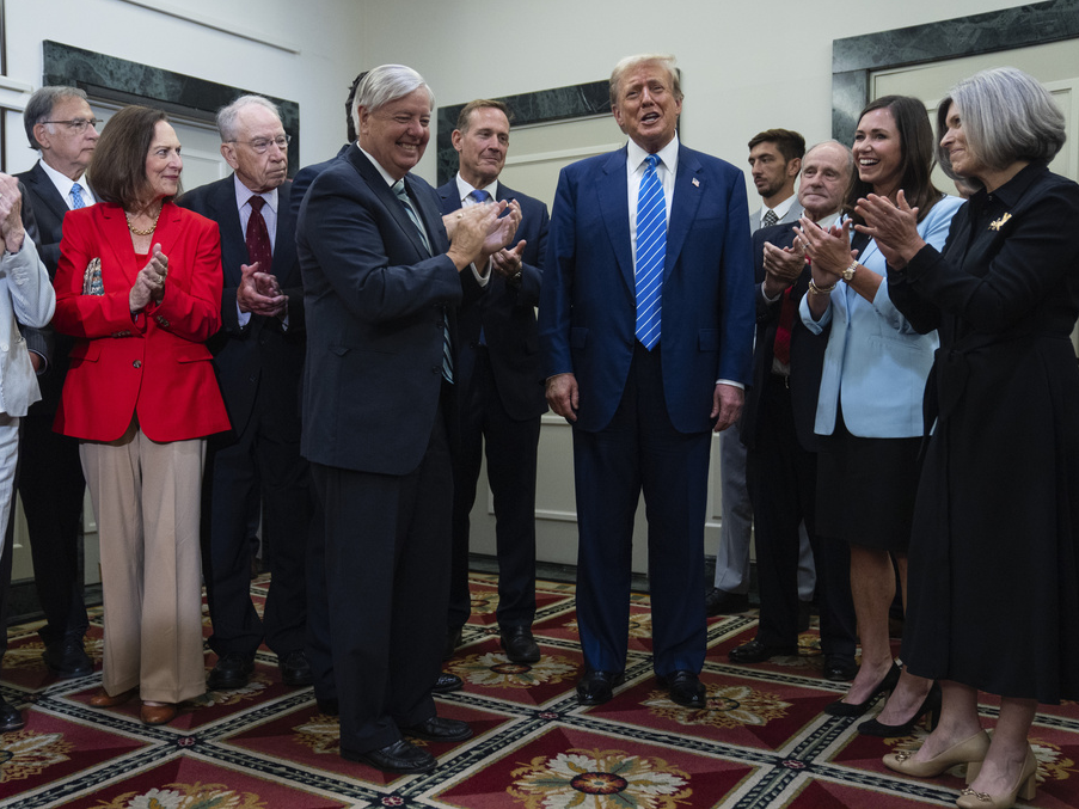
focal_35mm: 36
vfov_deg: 39.6
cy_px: 402
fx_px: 1122
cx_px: 480
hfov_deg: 51.3
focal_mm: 33
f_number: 2.8
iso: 3200
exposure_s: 1/200
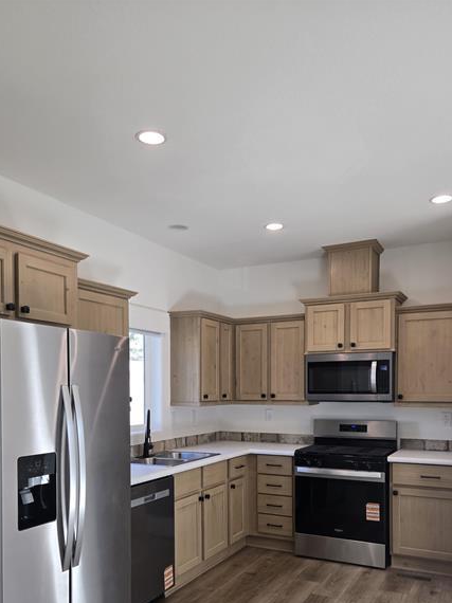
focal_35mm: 31
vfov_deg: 57.0
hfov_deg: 45.4
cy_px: 404
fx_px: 540
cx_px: 216
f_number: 1.8
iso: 80
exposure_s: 1/120
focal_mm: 5.4
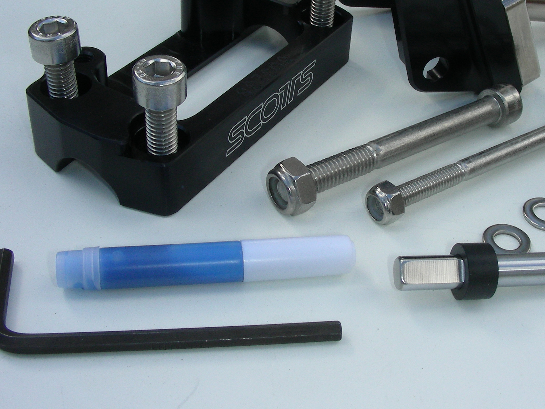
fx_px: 803
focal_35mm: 51
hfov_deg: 37.2
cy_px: 144
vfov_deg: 28.4
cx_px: 348
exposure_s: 1/103
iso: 50
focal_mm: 6.3
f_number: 6.8
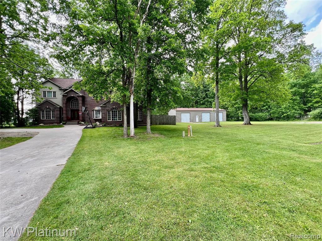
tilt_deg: -1.6
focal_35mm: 13
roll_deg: +0.8
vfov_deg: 89.9
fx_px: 121
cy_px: 120
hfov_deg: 106.2
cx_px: 161
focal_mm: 1.57
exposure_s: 1/165
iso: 32
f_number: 1.8
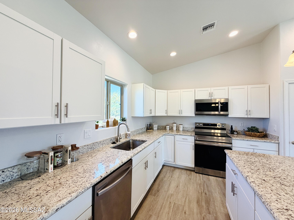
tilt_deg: +0.9
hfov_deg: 102.1
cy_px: 110
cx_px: 147
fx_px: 119
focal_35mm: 14
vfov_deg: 85.7
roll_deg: -0.9
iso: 100
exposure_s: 1/121
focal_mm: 2.22
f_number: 2.2
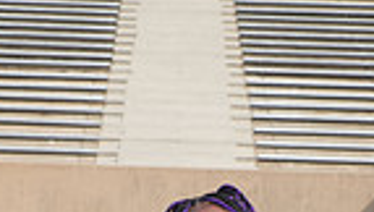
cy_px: 529
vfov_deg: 6.4
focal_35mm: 181
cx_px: 207
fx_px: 1798
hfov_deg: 11.9
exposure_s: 1/320
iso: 160
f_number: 8
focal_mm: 55
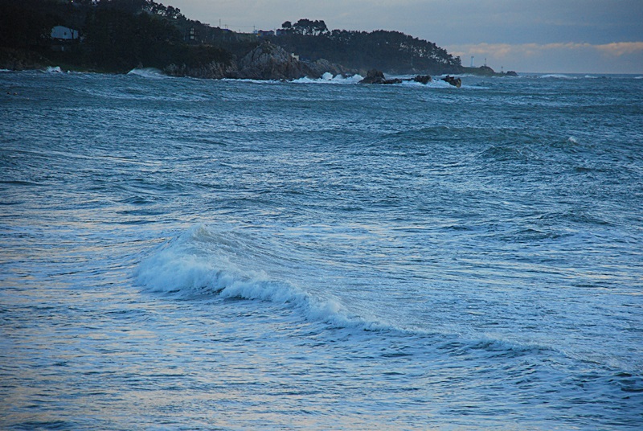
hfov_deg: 10.1
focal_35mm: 202
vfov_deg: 6.8
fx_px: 3622
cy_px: 216
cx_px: 322
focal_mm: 135
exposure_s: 1/500
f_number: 6.3
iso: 400
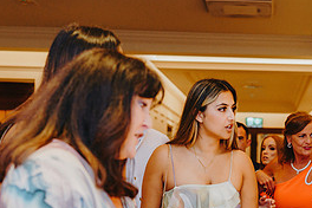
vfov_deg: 17.3
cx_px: 274
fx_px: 667
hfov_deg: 25.6
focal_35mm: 77
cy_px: 216
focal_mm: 35
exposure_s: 1/200
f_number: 2.2
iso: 640
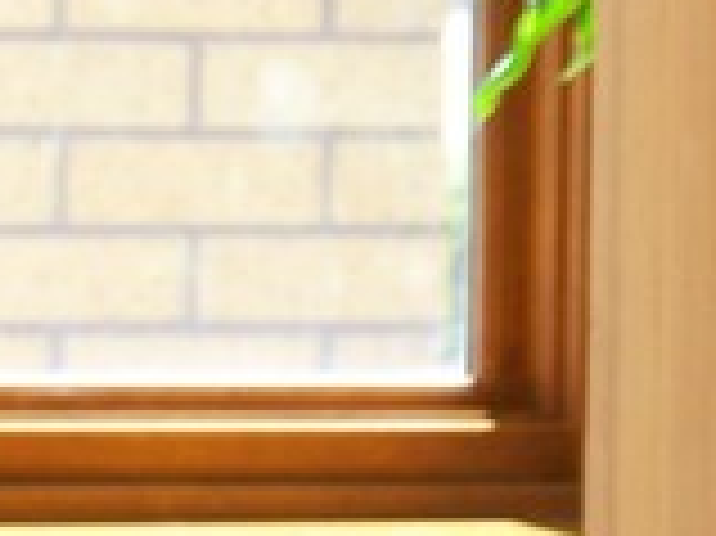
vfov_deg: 1.3
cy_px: 851
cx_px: -1554
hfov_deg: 1.7
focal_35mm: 1184
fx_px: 24471
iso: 64
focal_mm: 29.3
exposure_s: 1/80
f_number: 3.6
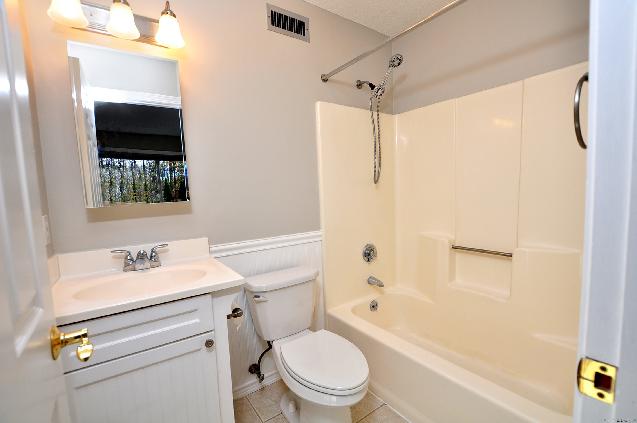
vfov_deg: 77.2
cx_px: 318
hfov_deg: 100.5
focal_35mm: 15
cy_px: 212
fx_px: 265
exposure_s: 1/125
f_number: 5
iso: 200
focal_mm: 10
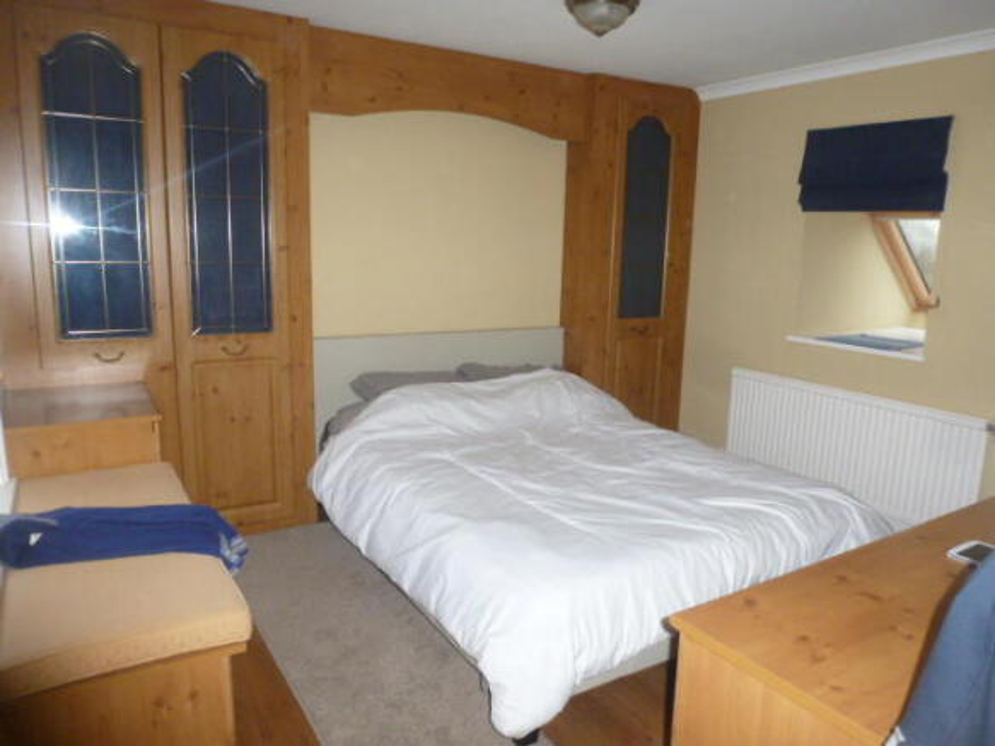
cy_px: 373
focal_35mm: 24
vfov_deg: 56.8
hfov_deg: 71.6
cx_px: 498
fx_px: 690
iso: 400
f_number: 3.3
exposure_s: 1/60
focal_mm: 4.3
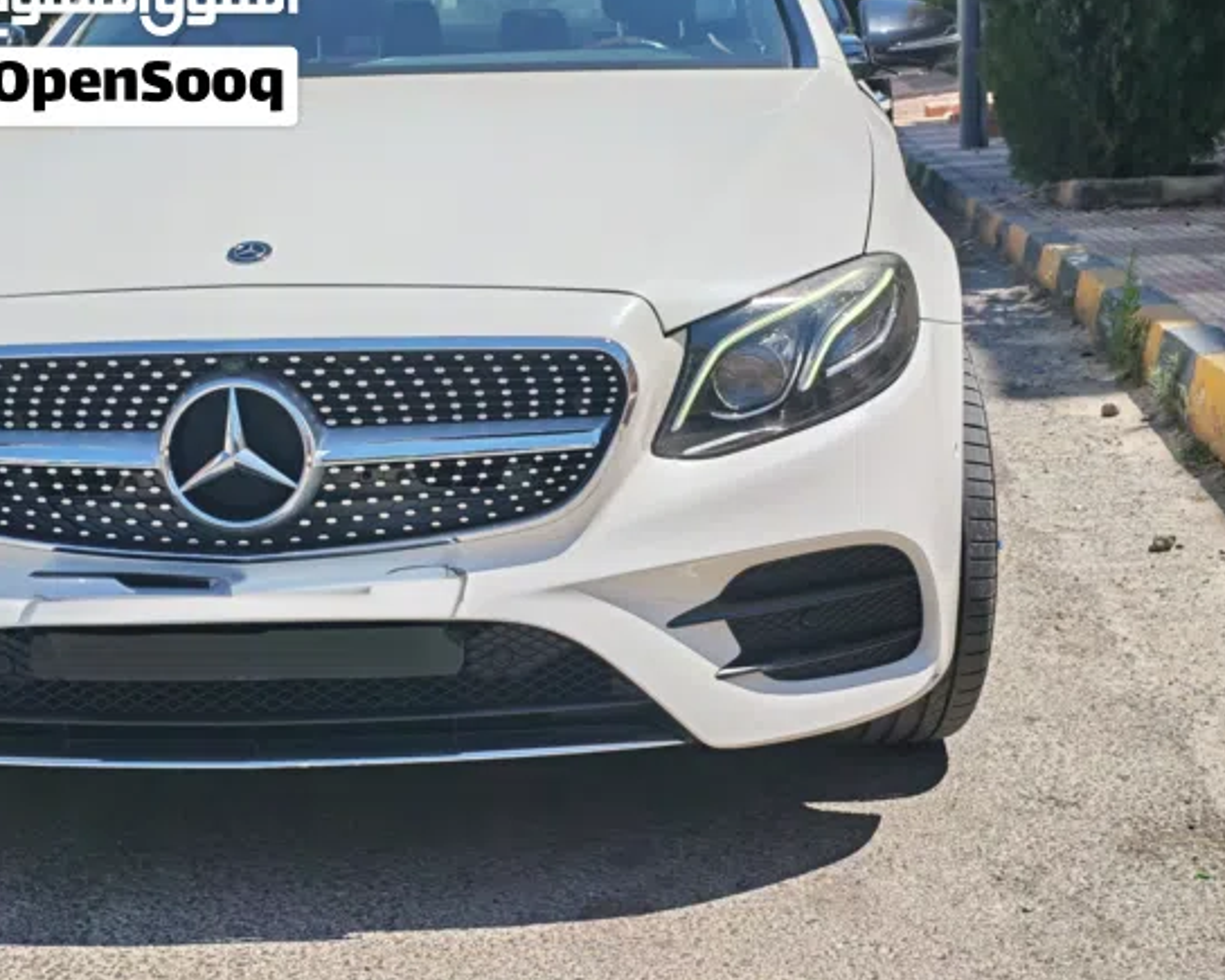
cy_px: 451
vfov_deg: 24.6
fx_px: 2247
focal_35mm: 62
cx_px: 637
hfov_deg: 30.5
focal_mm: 6.12
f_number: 1.9
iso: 50
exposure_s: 1/1200
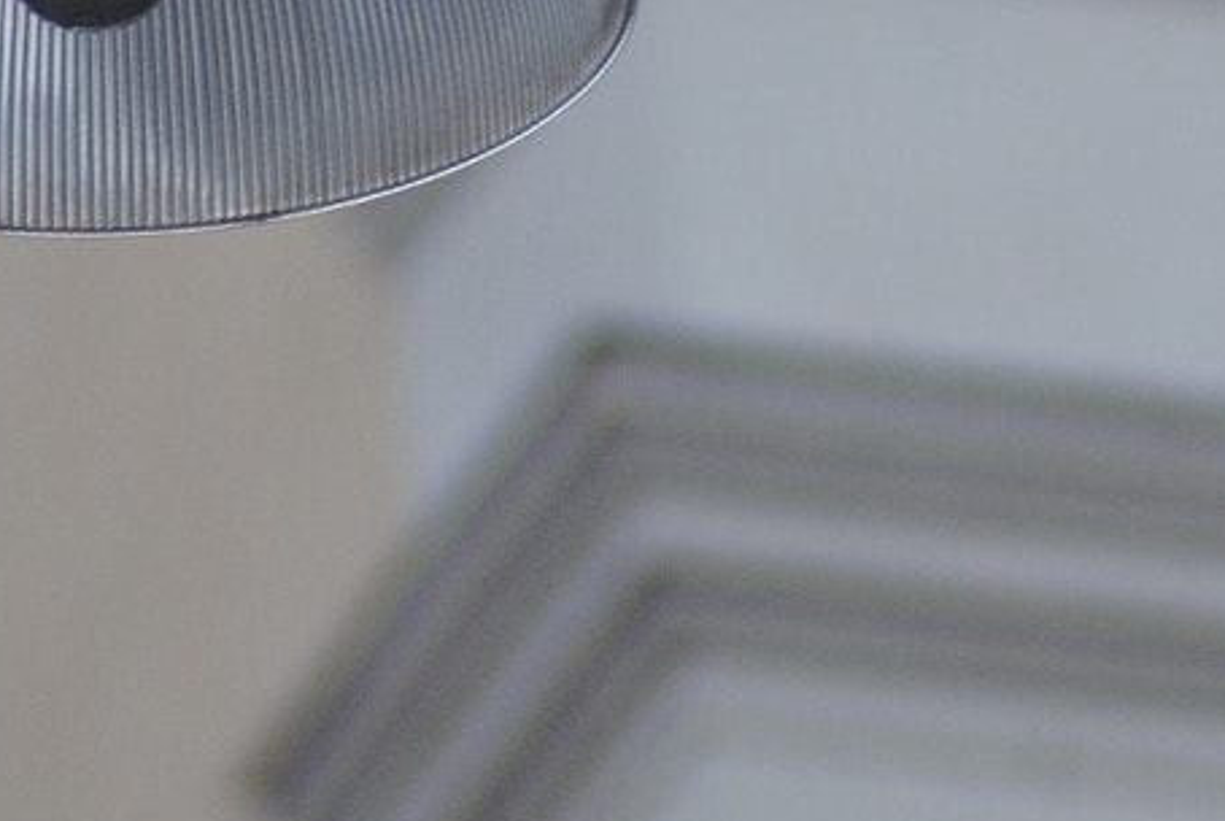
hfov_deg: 1.9
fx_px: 36047
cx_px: 1044
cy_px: -198
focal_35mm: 1058
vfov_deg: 1.3
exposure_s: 1/500
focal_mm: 200
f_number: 4.8
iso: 360
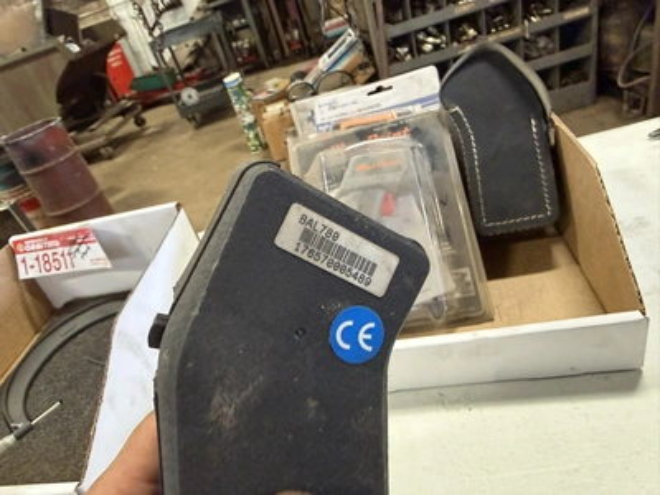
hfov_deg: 71.6
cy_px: 248
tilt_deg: -29.6
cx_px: 330
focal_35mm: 24
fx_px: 458
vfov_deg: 56.8
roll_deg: +21.4
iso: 500
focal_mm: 2.22
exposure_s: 1/60
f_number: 2.2
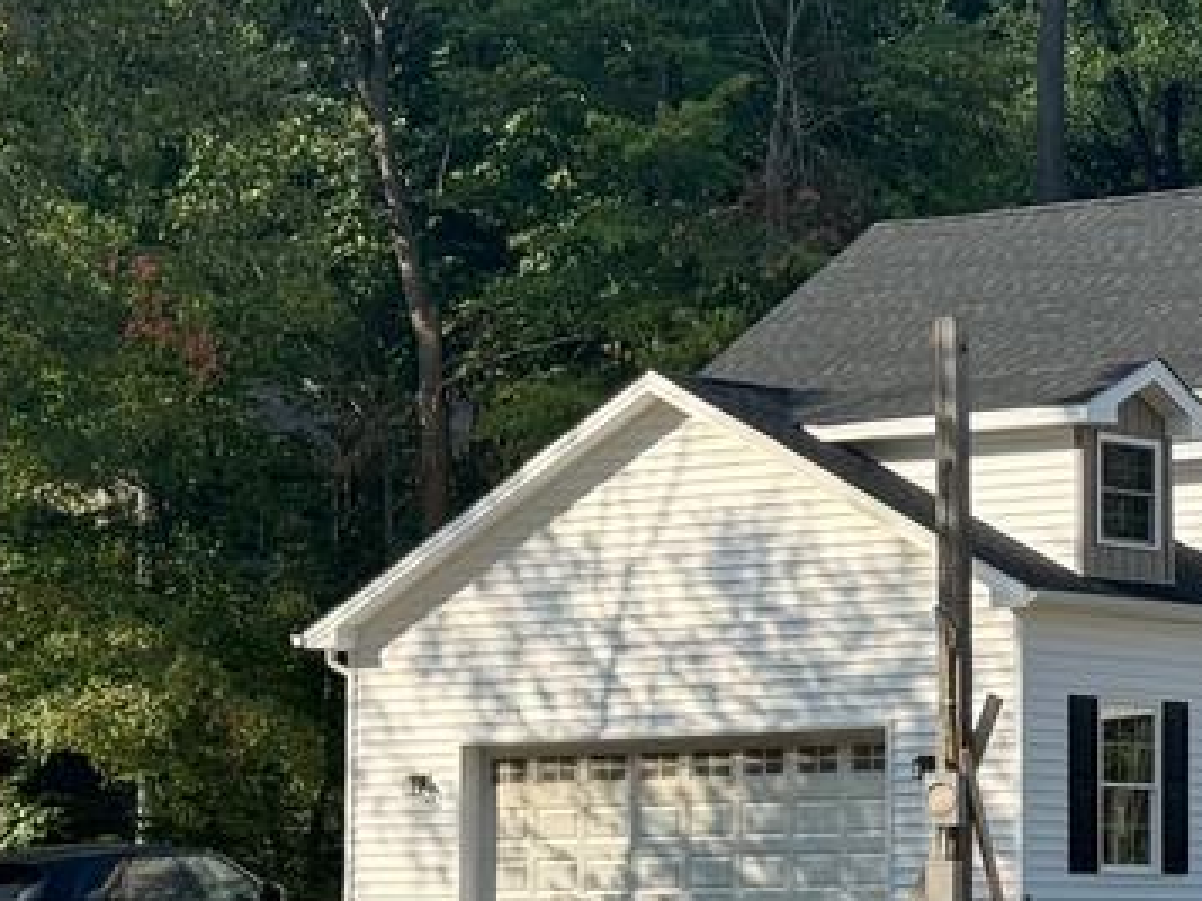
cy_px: 564
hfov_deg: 14.0
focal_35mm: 138
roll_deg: +0.4
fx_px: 4792
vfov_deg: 10.7
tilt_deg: +3.6
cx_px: 1307
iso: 64
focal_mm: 6.76
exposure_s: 1/2110
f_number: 1.78
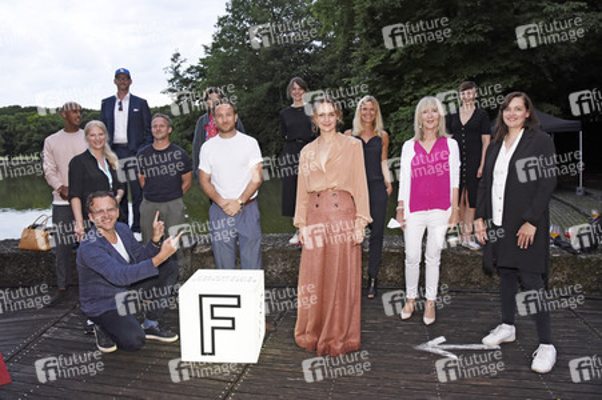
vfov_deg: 53.1
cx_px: 301
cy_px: 200
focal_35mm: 24
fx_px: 401
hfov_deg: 73.8
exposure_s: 1/100
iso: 1600
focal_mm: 24
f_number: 6.3
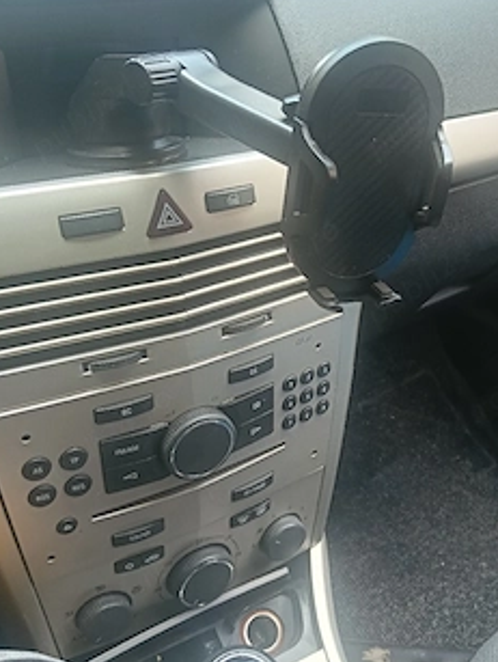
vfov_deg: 52.5
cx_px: 313
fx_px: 670
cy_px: 298
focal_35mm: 35
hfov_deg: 40.5
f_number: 1.8
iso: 80
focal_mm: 3.98
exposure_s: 1/33.3
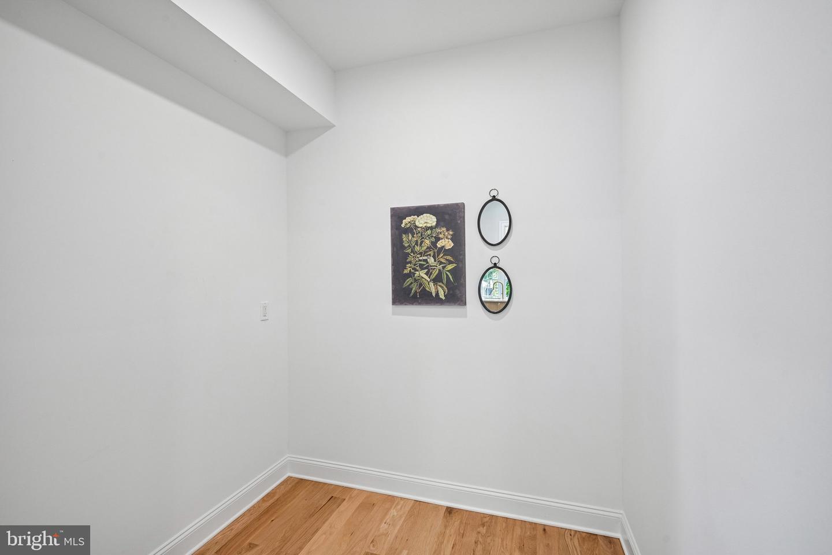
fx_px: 370
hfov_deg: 96.7
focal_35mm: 16
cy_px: 278
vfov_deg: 73.7
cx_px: 416
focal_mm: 16
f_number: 8
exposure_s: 1/20
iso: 800
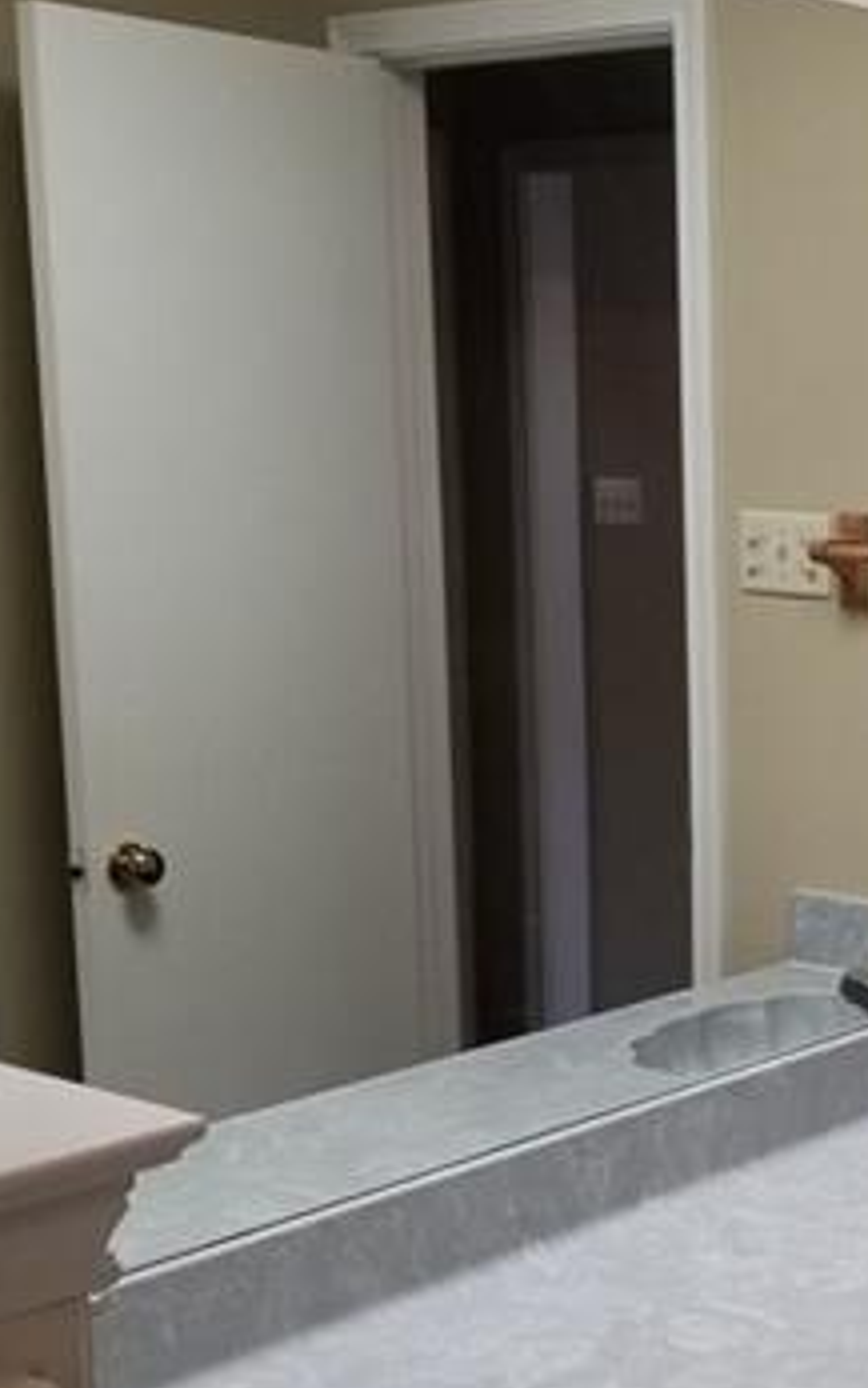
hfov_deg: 19.9
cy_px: 876
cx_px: 1052
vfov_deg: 33.3
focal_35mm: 61
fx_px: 2308
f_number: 1.7
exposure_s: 1/60
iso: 100
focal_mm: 4.25
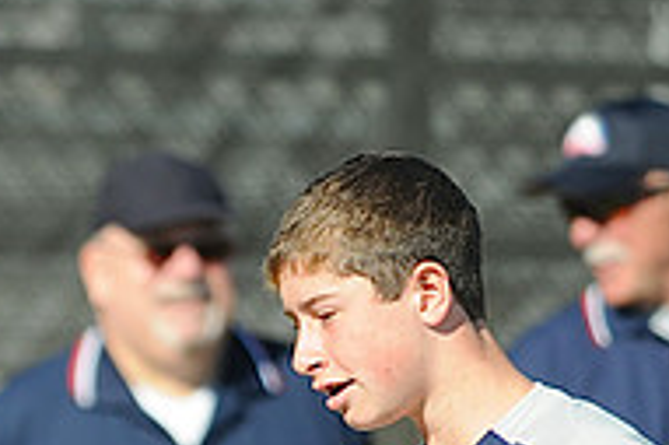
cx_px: -102
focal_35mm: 1363
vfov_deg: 1.0
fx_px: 25307
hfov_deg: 1.5
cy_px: 650
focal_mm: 300
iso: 200
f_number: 4
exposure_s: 1/1250
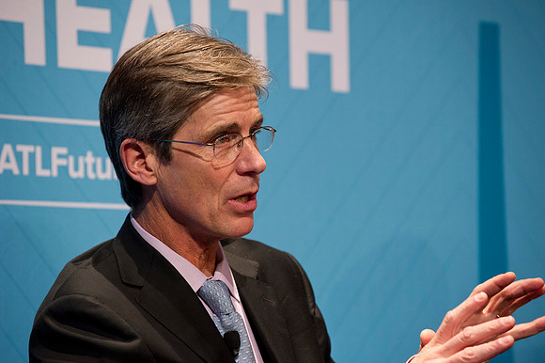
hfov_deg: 10.3
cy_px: 182
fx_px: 3026
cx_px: 272
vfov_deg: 6.9
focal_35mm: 200
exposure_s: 1/125
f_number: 4
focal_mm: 200
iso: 2500
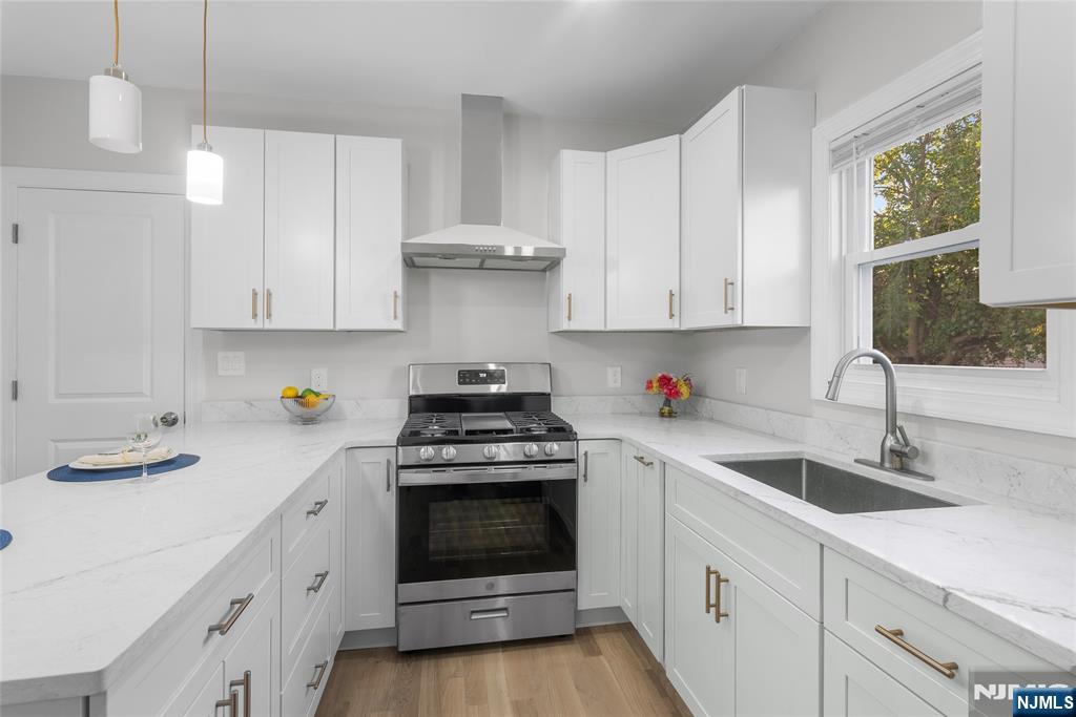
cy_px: 358
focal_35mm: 16
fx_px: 478
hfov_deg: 96.7
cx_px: 538
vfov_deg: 73.8
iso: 160
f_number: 9
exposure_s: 1/1.67
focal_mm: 16
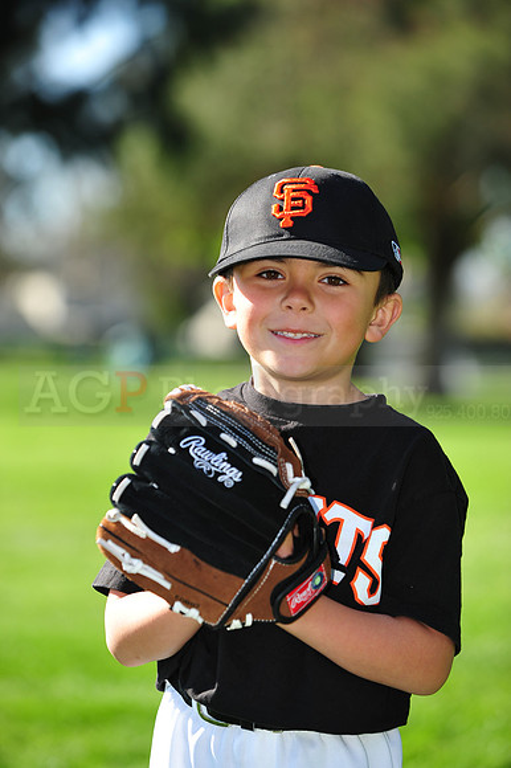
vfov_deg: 15.2
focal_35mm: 135
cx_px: 256
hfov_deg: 10.1
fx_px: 2878
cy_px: 384
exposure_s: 1/640
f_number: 4.5
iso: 200
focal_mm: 135
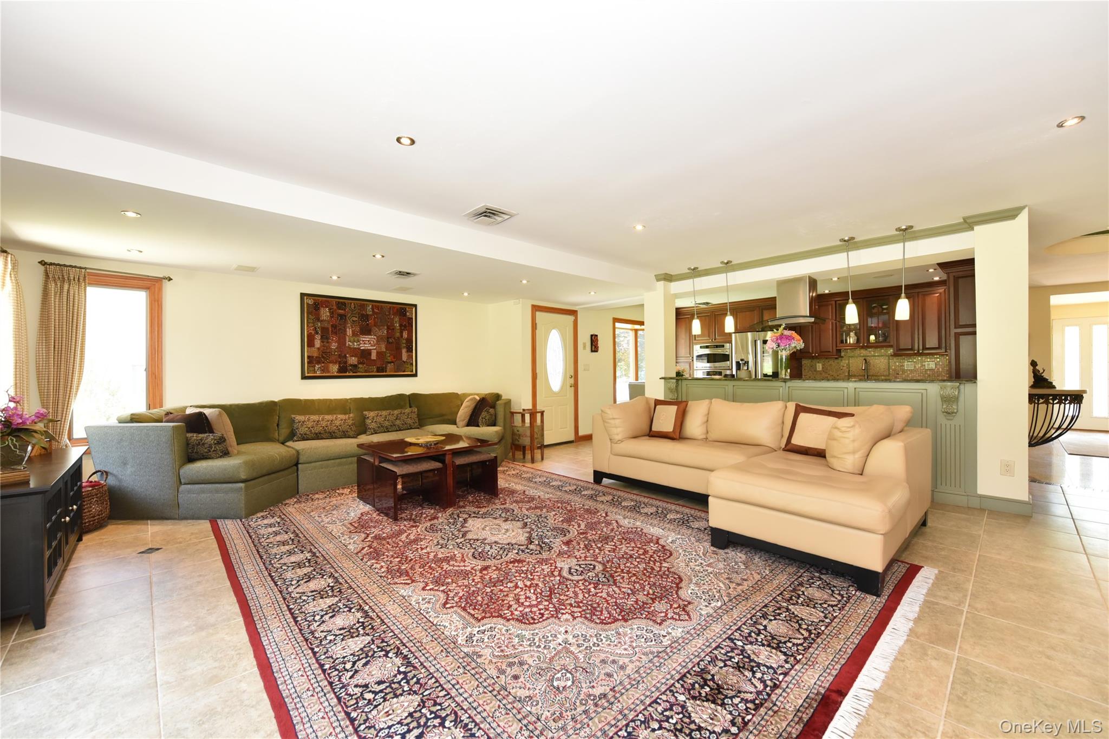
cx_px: 554
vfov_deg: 81.2
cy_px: 370
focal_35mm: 14
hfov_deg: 104.2
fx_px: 431
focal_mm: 14
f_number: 5.6
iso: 1600
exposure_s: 1/80
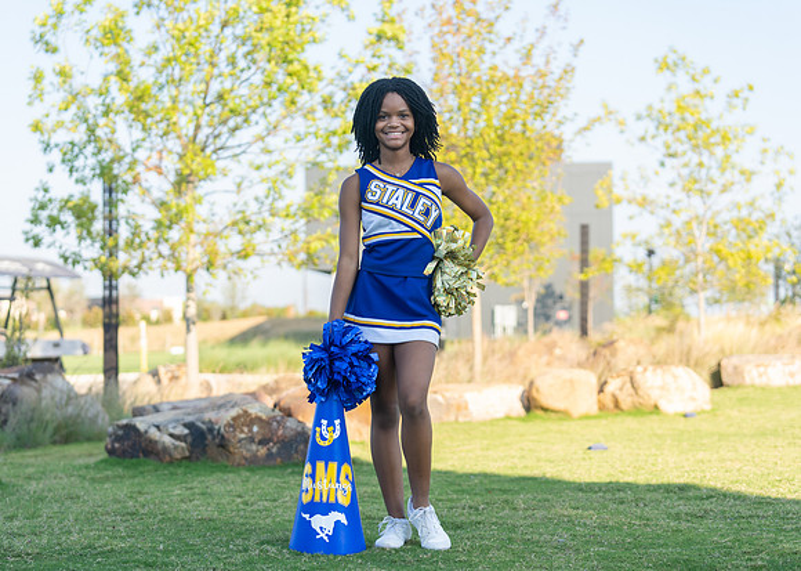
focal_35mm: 75
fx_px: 1715
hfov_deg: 26.3
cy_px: 289
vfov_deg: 18.9
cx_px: 395
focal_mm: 70
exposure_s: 1/400
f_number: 3.2
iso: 125
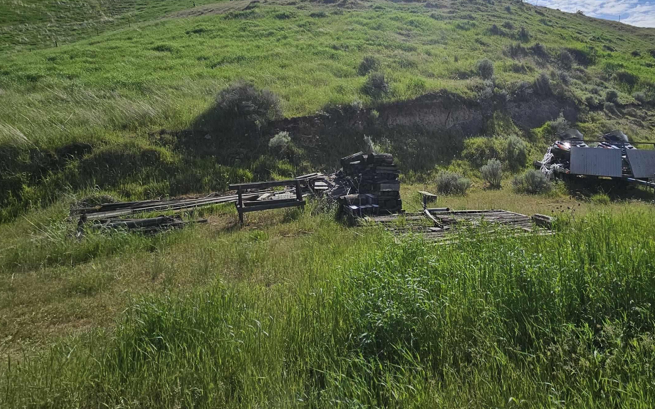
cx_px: 398
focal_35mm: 20
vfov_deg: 56.6
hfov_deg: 83.9
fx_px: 357
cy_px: 100
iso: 50
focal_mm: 2.2
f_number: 2.2
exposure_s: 1/6151
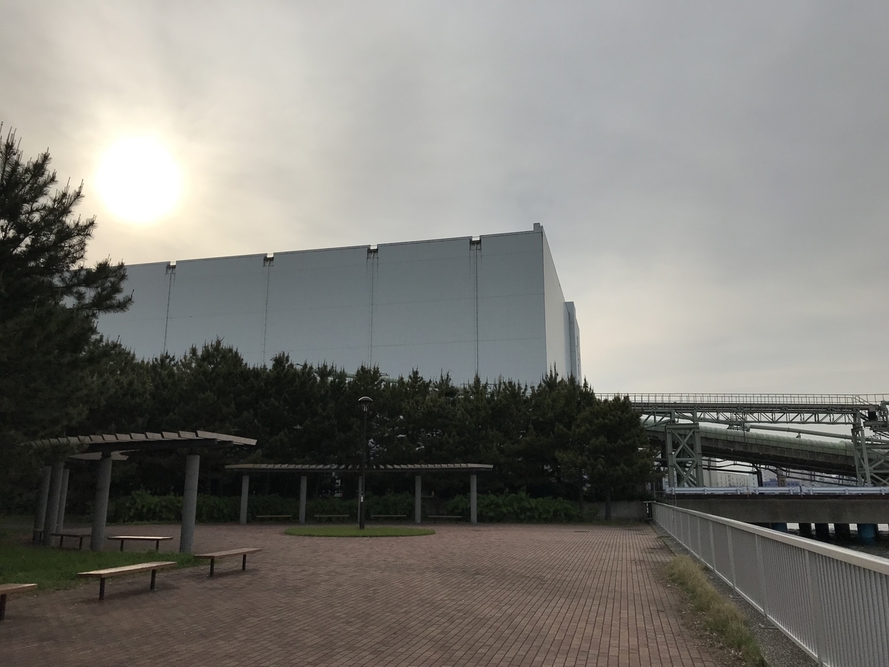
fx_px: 719
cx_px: 444
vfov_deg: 49.7
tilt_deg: +14.4
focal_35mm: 28
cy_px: 334
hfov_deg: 63.4
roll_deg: -0.2
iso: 20
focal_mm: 3.99
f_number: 1.8
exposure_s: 1/4566
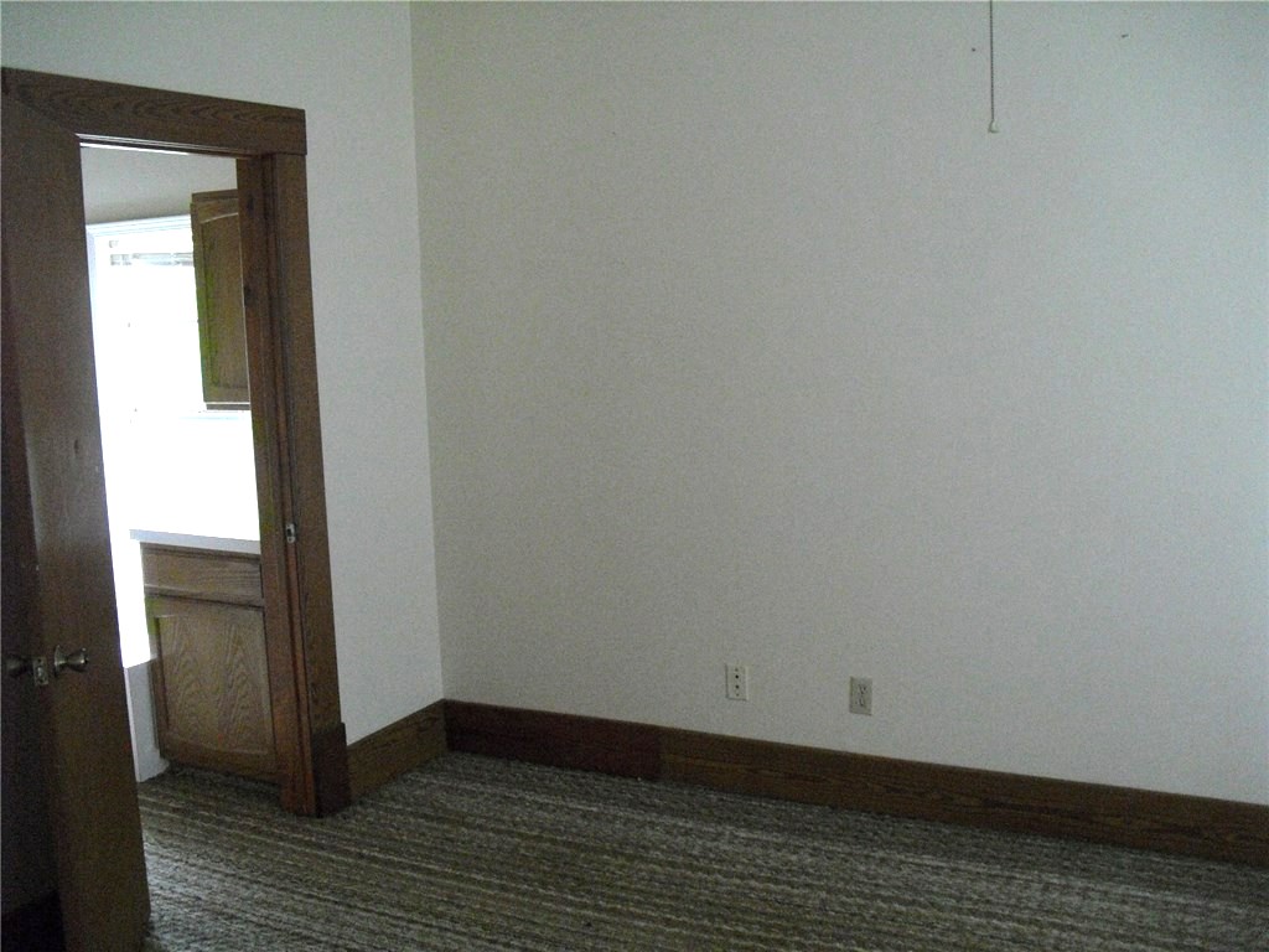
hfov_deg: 51.4
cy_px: 476
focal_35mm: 36
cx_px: 634
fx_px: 1320
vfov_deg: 39.7
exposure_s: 1/100
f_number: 3.1
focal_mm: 6.3
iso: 800
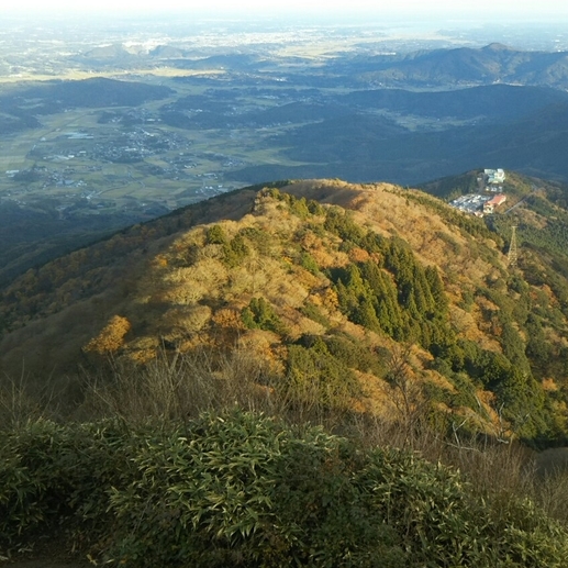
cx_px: 374
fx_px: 761
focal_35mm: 41
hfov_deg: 40.5
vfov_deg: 40.8
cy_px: 247
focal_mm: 4
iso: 25
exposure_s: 1/212
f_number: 2.2
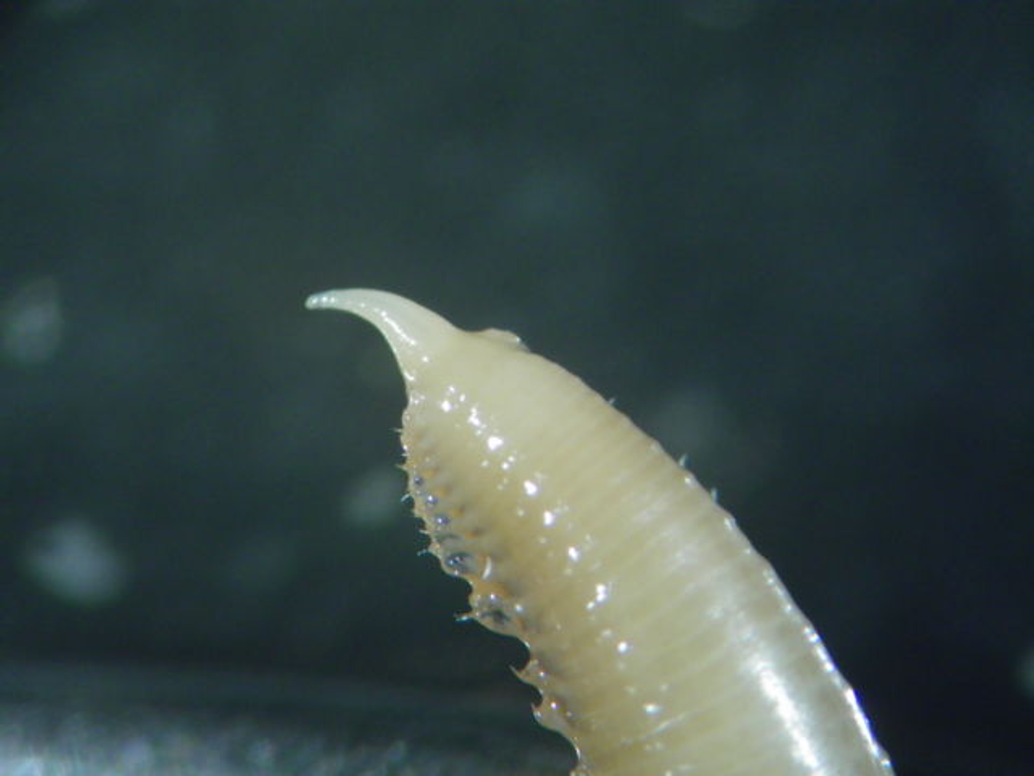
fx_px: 1852
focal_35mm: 62
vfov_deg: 23.7
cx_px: 517
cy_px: 388
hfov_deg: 31.2
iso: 100
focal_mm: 11.1
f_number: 4.6
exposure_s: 1/25
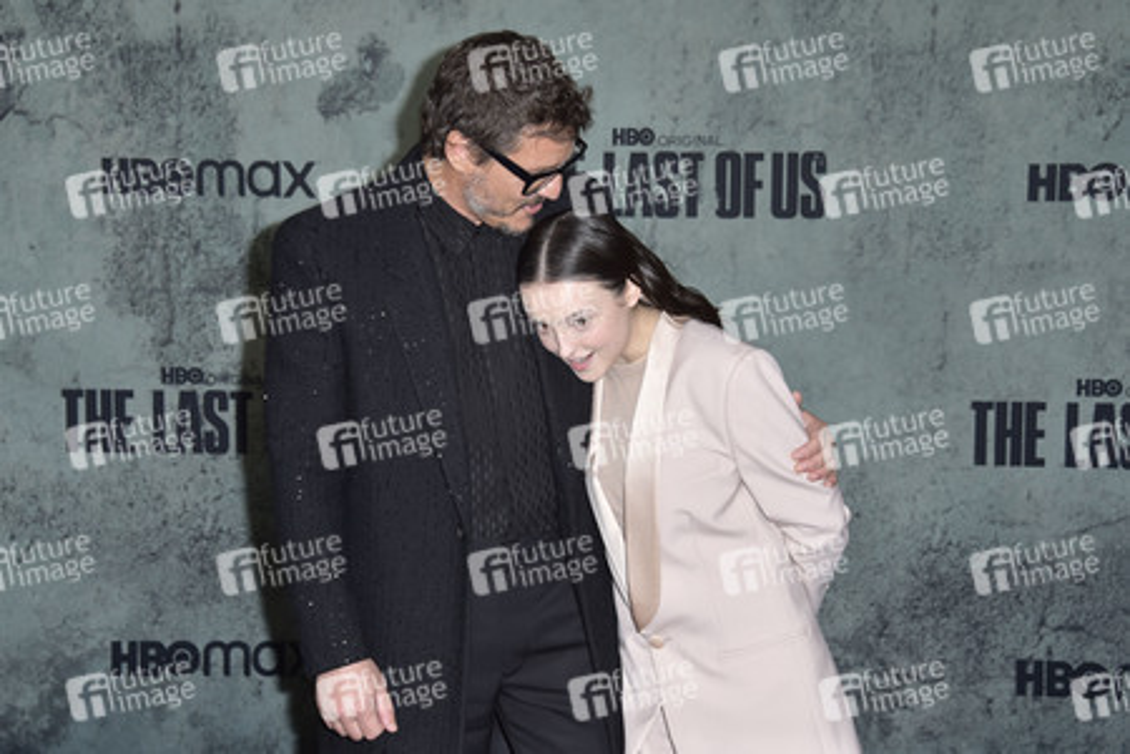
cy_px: 377
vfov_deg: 18.9
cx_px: 565
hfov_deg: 28.1
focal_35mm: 72
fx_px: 2260
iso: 640
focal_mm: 72
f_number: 6.3
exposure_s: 1/250
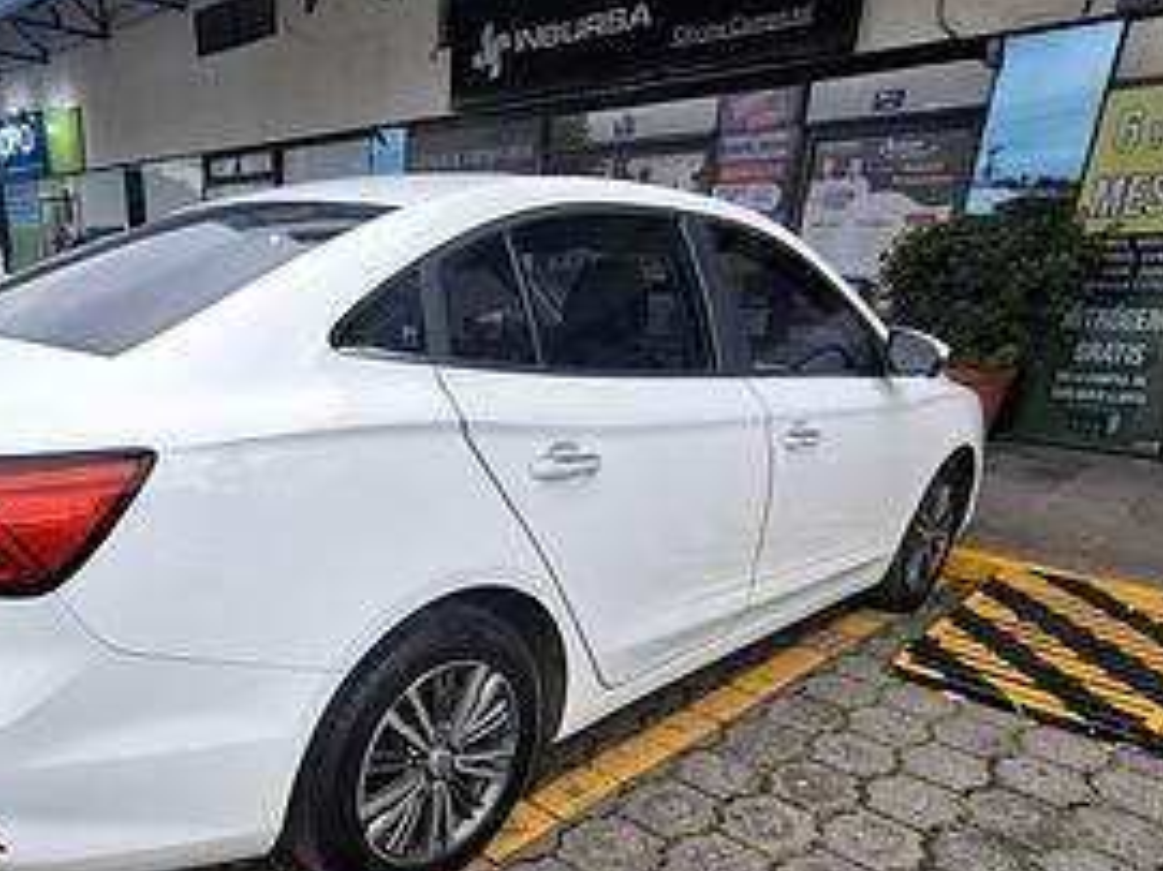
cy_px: 609
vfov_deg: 55.1
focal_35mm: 24
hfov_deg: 70.0
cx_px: 410
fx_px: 806
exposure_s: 1/173
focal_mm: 1.74
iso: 40
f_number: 2.2
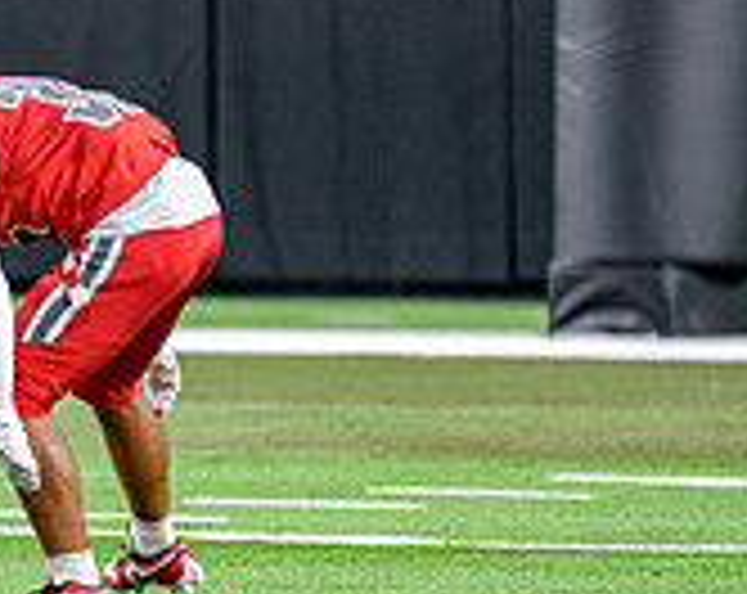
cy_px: 335
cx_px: -99
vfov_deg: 2.0
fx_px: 17403
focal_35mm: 789
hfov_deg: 2.5
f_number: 2.8
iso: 1250
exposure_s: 1/400
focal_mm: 240
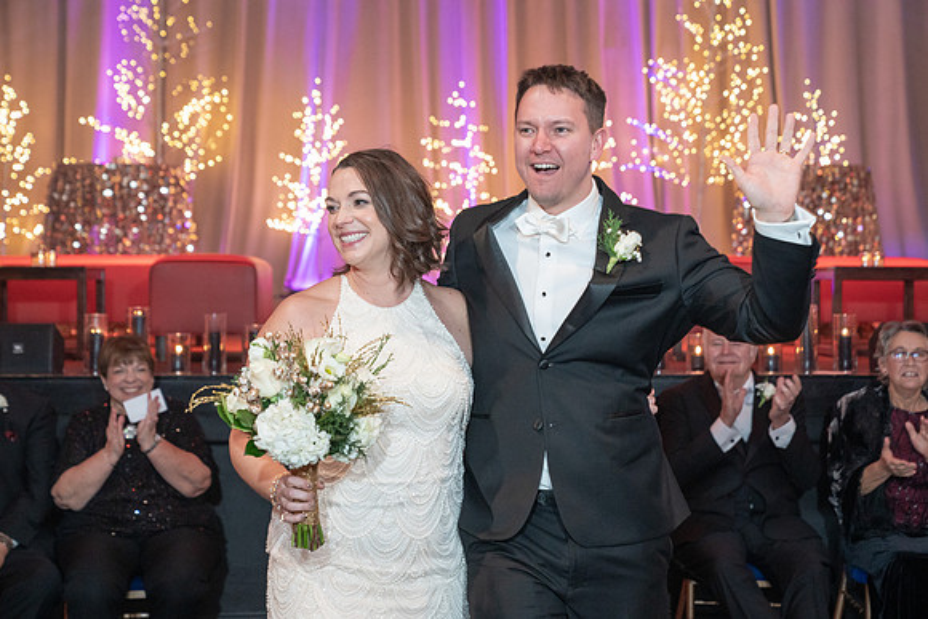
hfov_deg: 28.0
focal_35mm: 72
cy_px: 309
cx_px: 456
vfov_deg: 18.9
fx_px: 1862
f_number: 4
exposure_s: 1/125
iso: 4000
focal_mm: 70
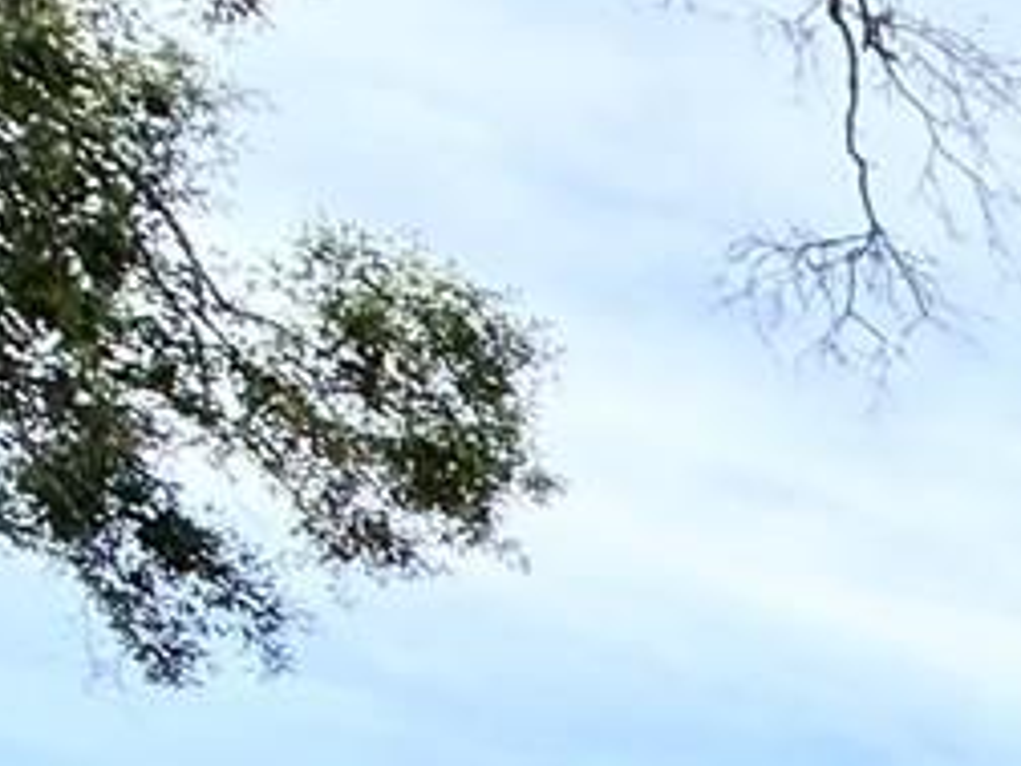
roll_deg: -0.4
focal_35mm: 89
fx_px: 2625
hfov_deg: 12.2
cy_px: 1775
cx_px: 2901
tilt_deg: +2.0
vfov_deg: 13.0
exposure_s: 1/809
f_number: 2.2
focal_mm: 2.22
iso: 50
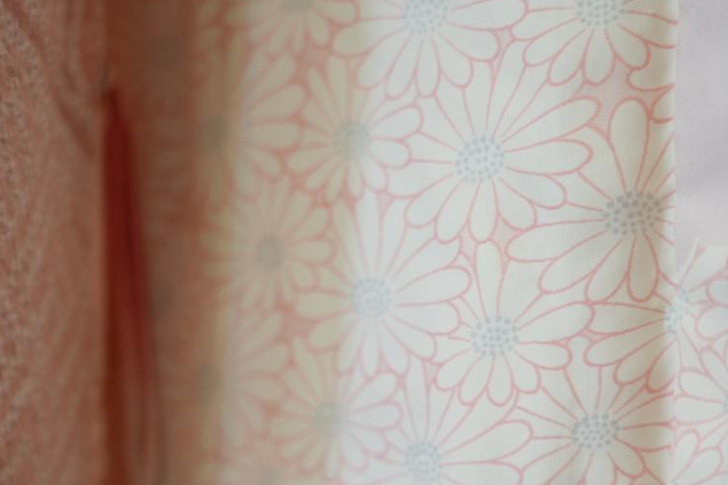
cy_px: 343
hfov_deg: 18.8
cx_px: 408
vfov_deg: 12.5
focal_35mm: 109
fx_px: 2204
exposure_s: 1/80
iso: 500
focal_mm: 75
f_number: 4
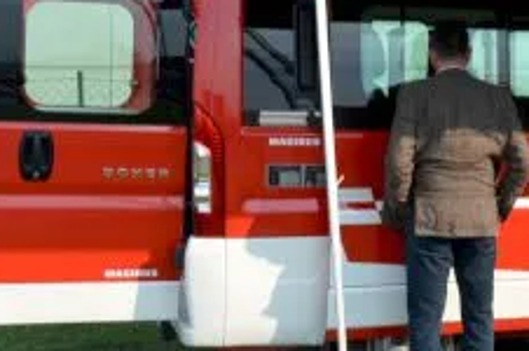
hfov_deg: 21.3
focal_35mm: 90
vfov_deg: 15.1
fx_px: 1327
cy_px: 143
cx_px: 599
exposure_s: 1/250
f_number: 8
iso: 200
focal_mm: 21
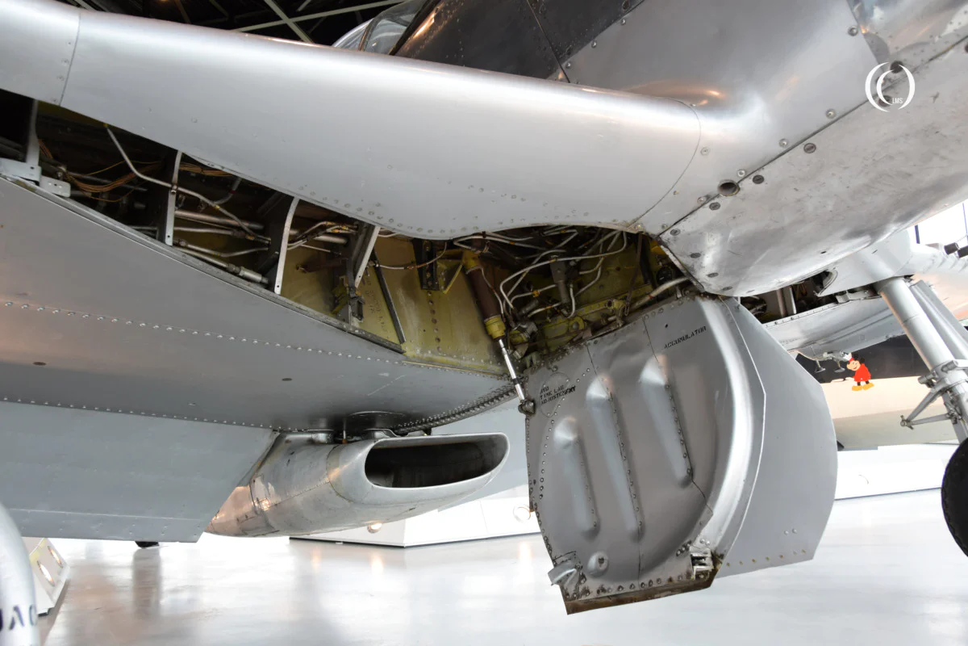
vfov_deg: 47.9
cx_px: 484
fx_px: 726
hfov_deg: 67.4
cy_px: 323
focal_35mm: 27
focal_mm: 18
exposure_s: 1/40
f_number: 5.6
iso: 320
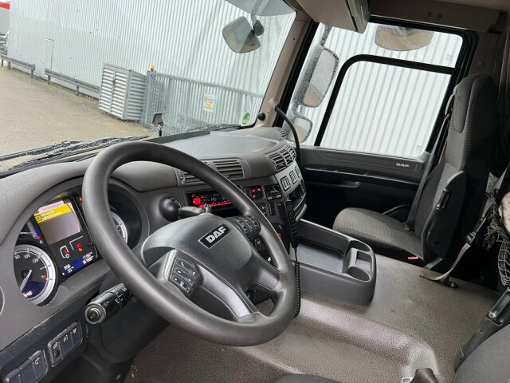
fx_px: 383
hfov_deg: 67.3
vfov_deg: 53.1
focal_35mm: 26
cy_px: 192
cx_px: 255
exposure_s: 1/94
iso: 125
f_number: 1.5
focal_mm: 5.7
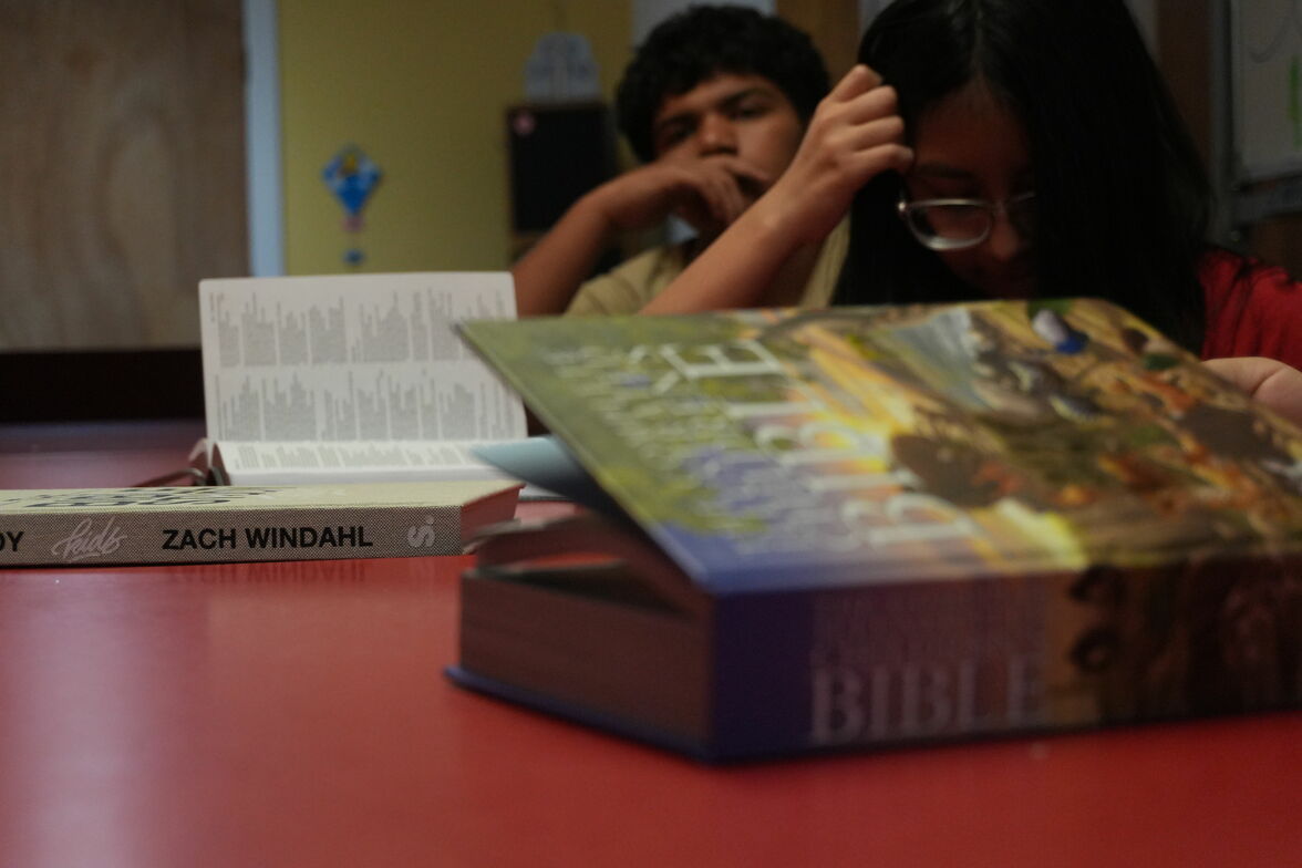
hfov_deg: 28.1
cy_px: 434
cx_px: 651
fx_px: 2604
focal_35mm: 72
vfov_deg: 18.9
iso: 2500
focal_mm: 48
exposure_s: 1/160
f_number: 5.6
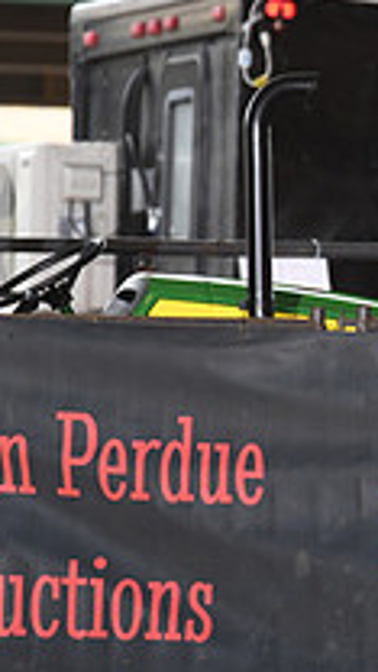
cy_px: 509
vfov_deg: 2.2
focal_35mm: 964
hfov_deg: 1.3
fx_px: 17177
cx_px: 872
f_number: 5.6
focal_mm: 330
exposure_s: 1/250
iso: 1000
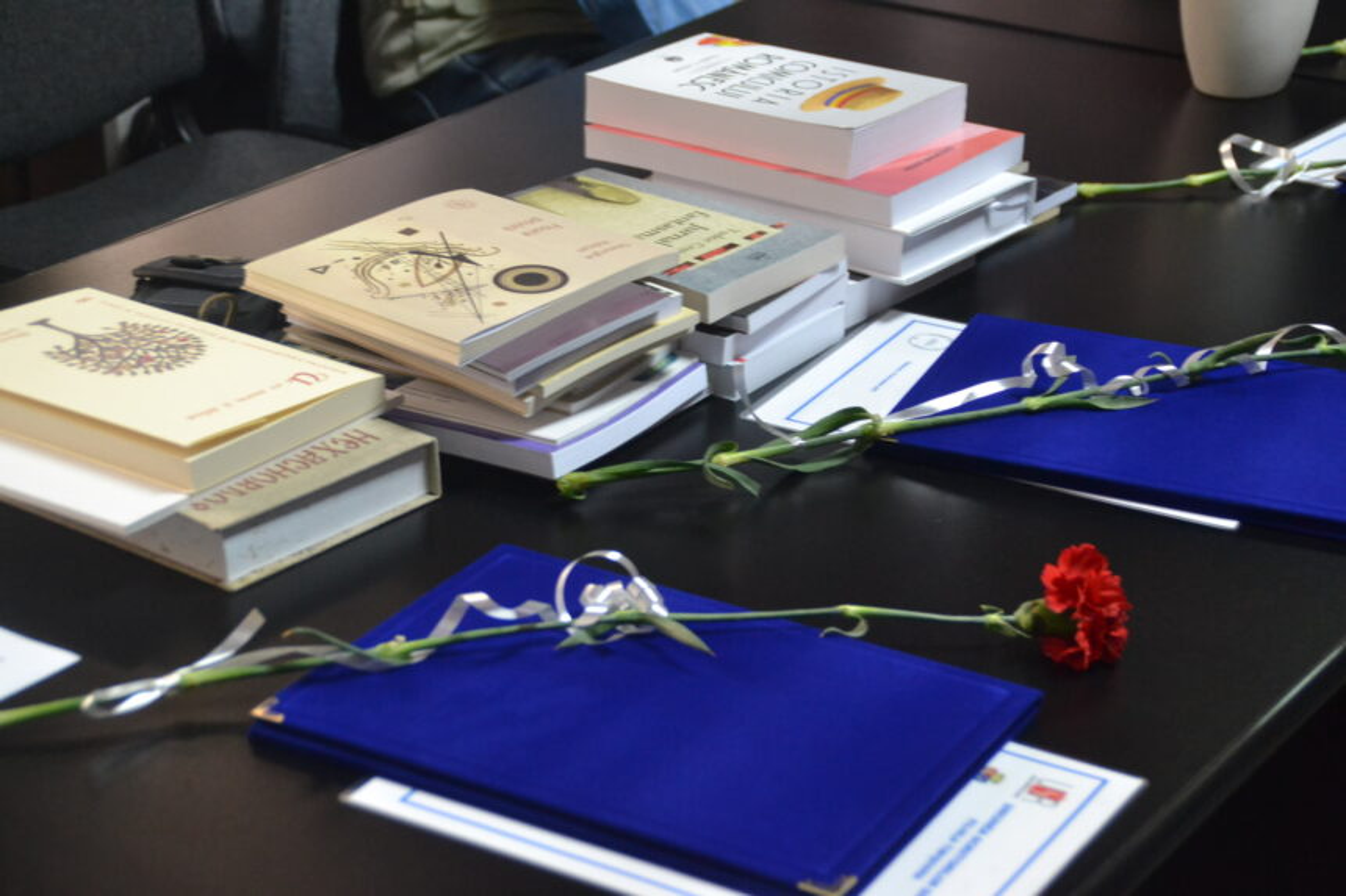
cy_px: 448
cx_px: 673
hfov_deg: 26.0
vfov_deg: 17.5
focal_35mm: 78
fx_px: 2916
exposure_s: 1/15
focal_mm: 52
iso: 1600
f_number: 5
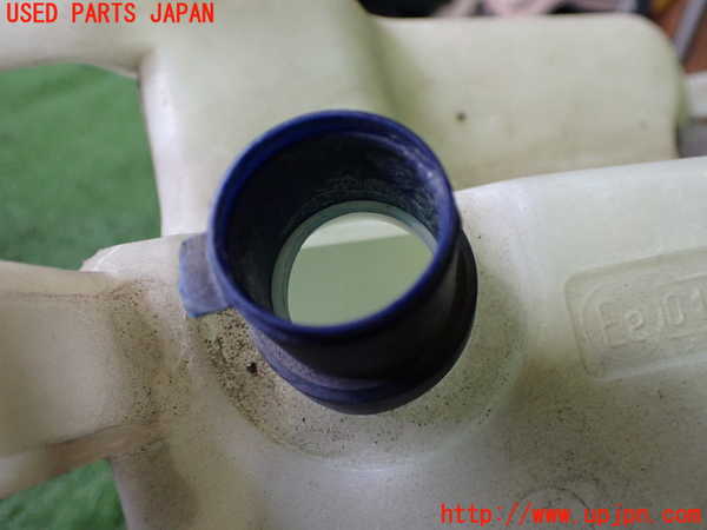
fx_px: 613
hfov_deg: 60.0
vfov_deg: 46.8
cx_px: 354
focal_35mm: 30
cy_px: 265
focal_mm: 5.4
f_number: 2.3
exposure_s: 1/125
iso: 800
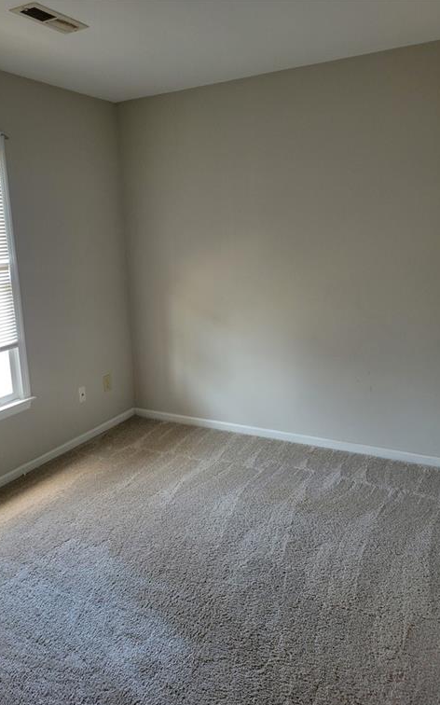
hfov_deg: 44.4
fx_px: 538
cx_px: 184
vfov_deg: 66.5
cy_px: 354
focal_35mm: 28
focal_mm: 5.4
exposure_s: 1/60
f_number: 1.8
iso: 200
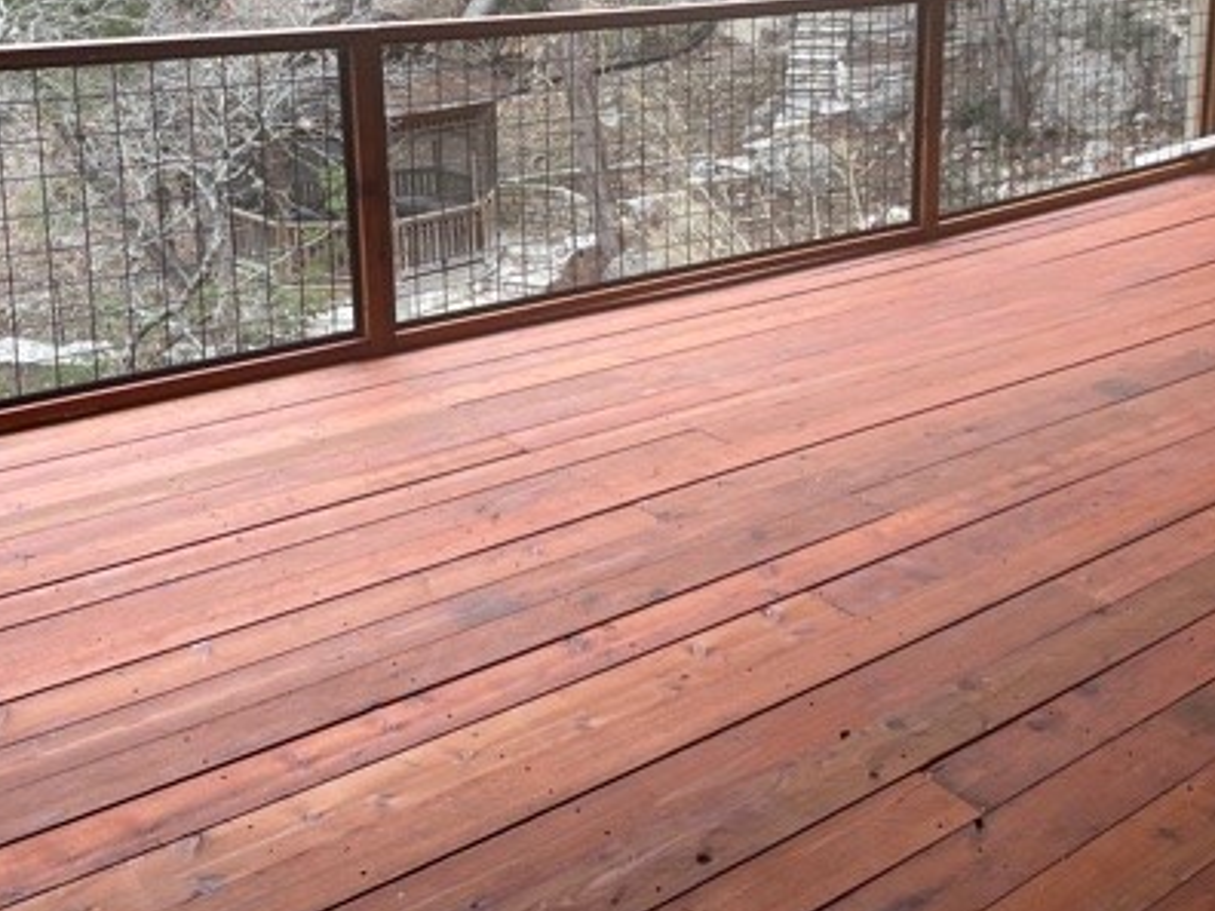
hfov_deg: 44.8
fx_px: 1474
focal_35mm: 42
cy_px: 199
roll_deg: +1.3
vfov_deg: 33.5
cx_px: 654
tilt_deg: -12.0
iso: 32
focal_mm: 4.2
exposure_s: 1/128
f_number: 1.6
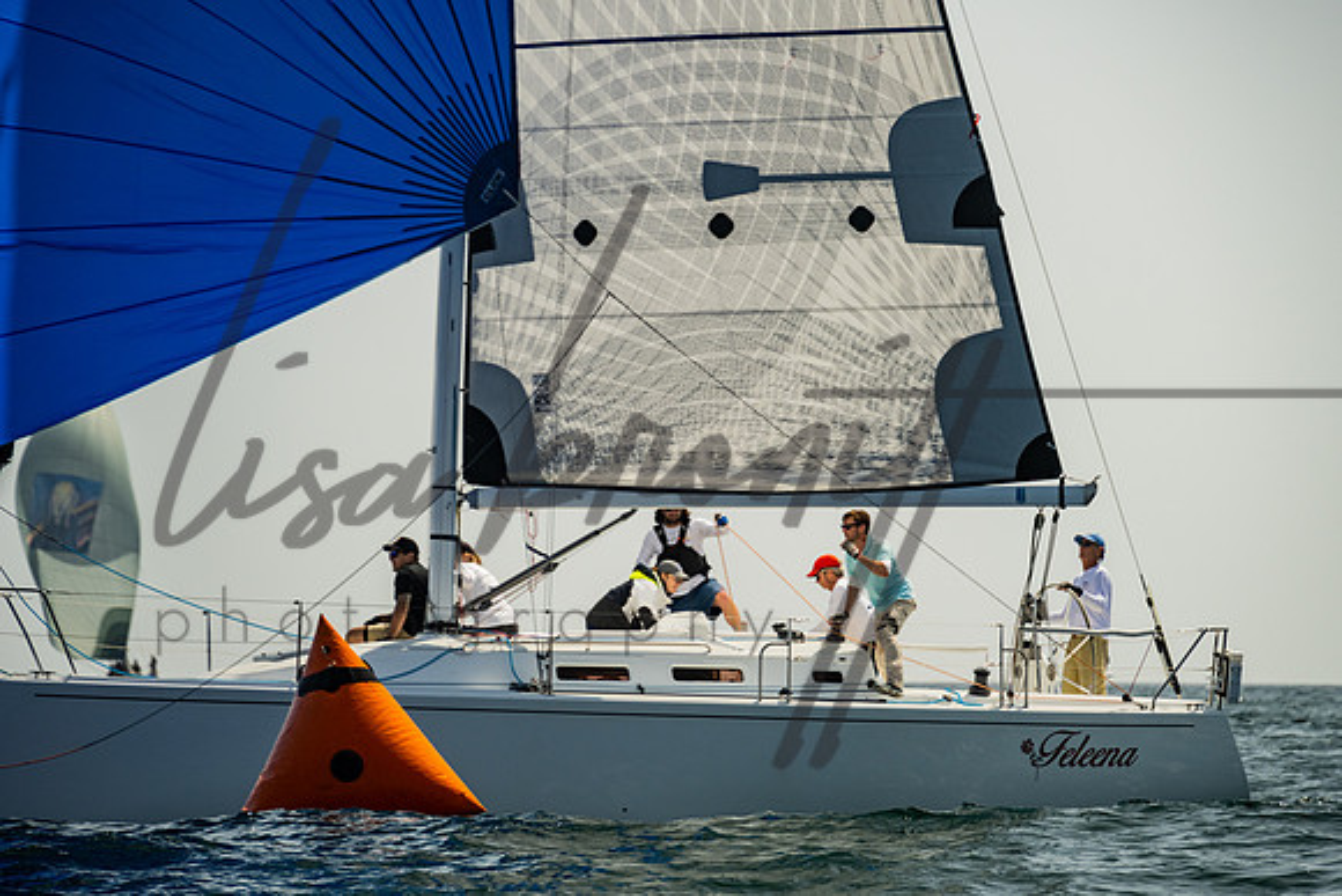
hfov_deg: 9.0
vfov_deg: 6.0
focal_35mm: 230
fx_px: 8568
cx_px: 759
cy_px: 461
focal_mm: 200
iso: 320
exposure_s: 1/1250
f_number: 6.3
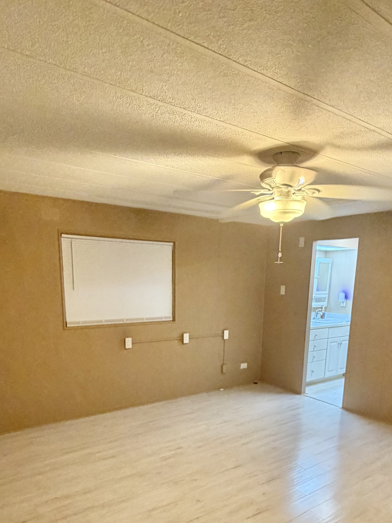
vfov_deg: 67.2
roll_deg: -0.9
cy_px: 355
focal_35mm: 25
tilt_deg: -10.9
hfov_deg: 54.9
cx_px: 198
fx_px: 377
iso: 400
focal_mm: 2.22
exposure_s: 1/60
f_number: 2.2
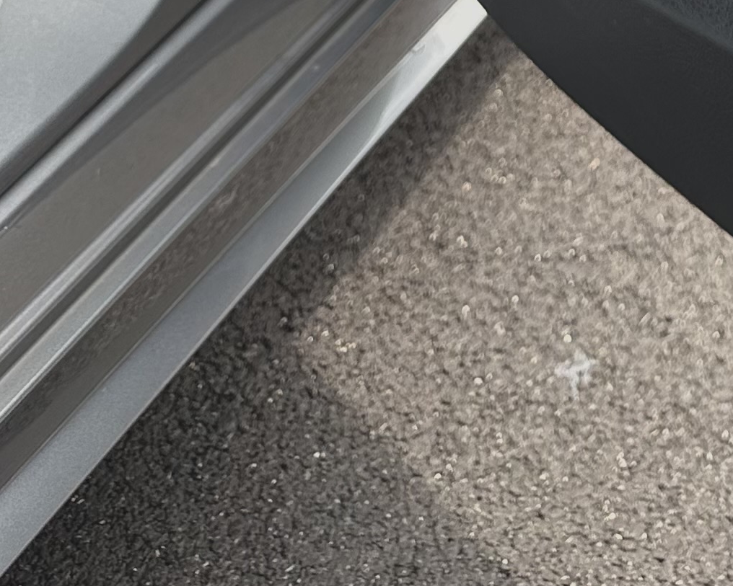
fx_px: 2018
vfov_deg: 13.3
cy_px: -719
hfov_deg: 19.0
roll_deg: -3.1
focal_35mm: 93
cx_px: 963
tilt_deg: -19.6
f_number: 1.78
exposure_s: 1/709
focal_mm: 6.86
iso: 80
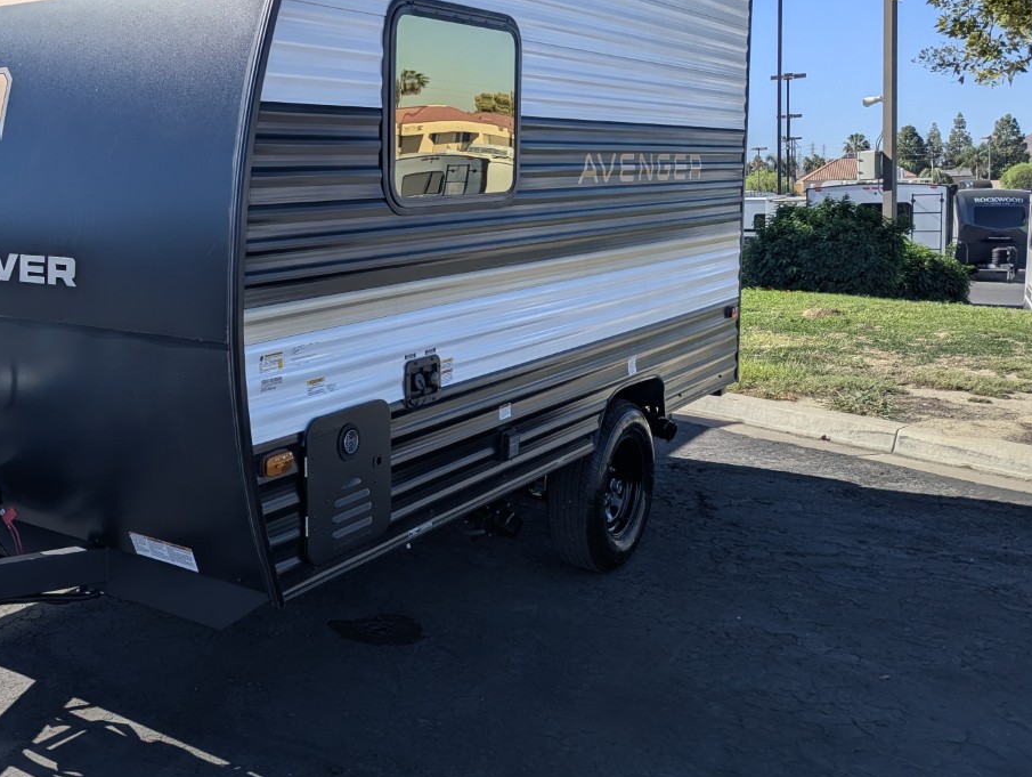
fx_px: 1104
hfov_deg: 48.2
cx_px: 261
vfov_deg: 38.6
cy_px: 305
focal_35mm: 37
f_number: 1.85
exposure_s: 1/4926
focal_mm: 6.81
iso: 43
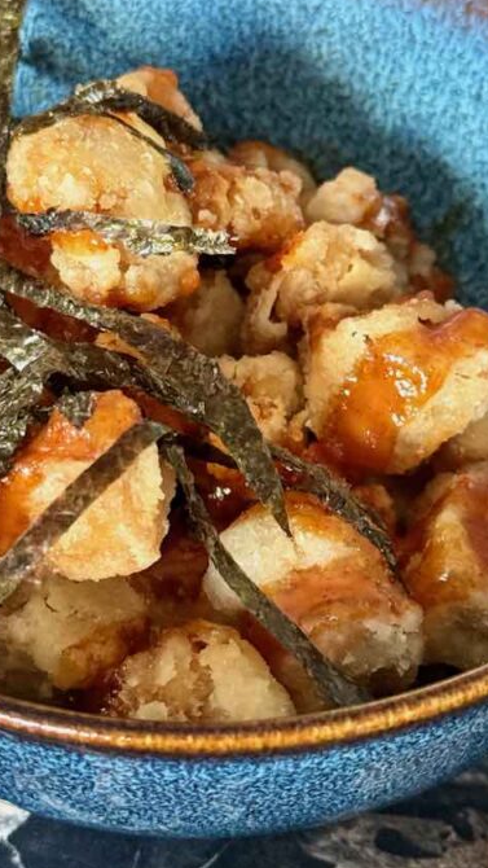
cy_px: 302
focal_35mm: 80
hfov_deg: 15.1
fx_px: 1840
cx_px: 173
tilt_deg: -46.8
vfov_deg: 26.4
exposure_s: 1/33
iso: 320
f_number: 1.78
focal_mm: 6.76
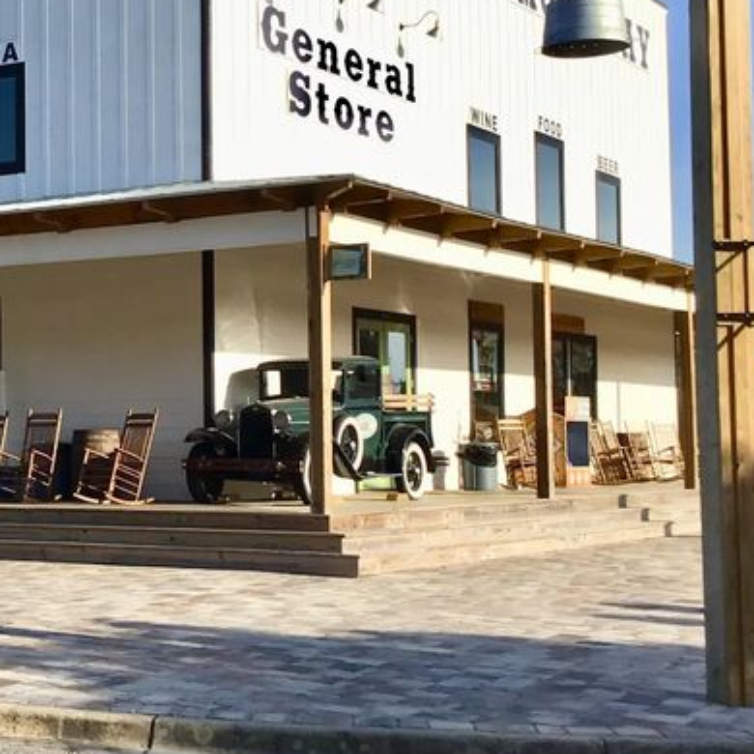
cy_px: 311
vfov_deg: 24.0
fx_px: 1774
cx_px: 0
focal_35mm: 72
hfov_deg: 23.0
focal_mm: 3.3
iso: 25
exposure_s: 1/1164
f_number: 2.4
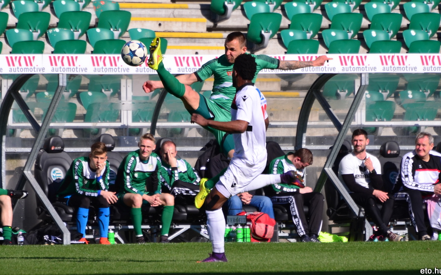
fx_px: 5709
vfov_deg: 2.8
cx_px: 227
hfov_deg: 4.4
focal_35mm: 475
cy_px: 132
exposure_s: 1/1000
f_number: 5.6
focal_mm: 300
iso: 200
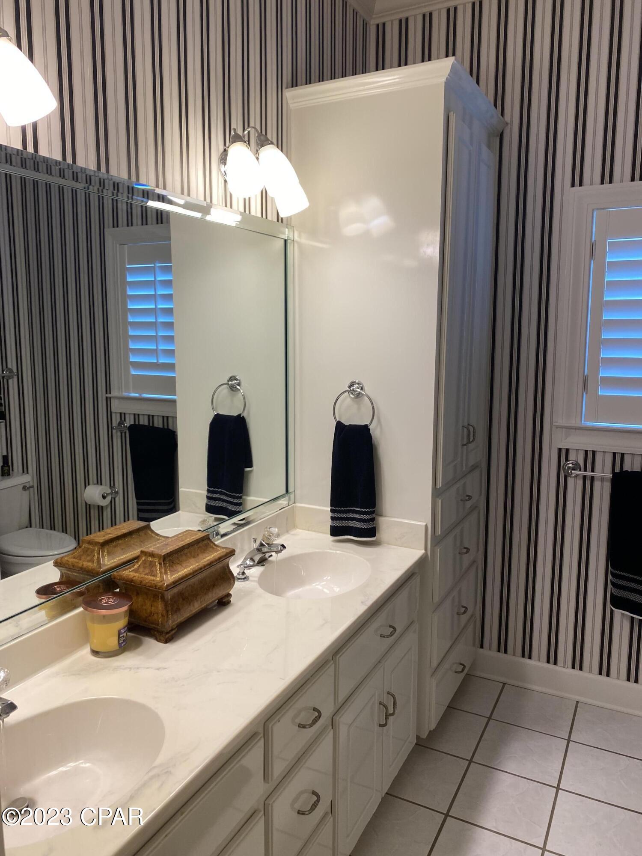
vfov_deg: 67.3
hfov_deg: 53.1
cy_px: 428
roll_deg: -0.9
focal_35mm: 26
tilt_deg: -6.0
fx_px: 643
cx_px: 321
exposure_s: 1/120
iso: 80
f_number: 1.8
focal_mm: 4.25
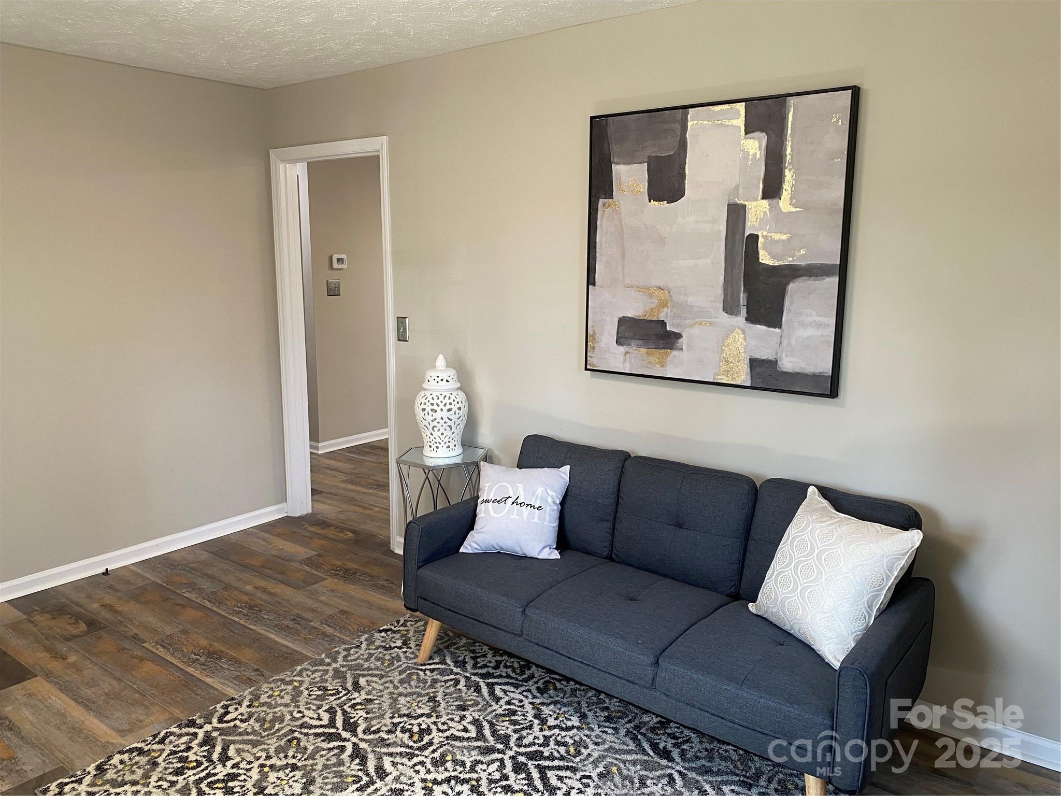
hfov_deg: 67.3
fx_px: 797
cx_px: 530
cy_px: 398
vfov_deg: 53.1
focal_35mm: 26
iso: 80
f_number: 1.8
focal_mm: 4.25
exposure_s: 1/60
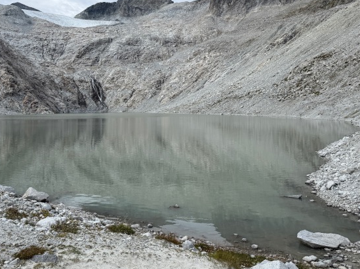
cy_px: 105
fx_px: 364
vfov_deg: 40.4
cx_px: 117
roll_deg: +0.4
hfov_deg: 51.6
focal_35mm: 35
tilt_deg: +1.0
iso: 80
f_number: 1.78
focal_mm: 6.76
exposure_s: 1/4405
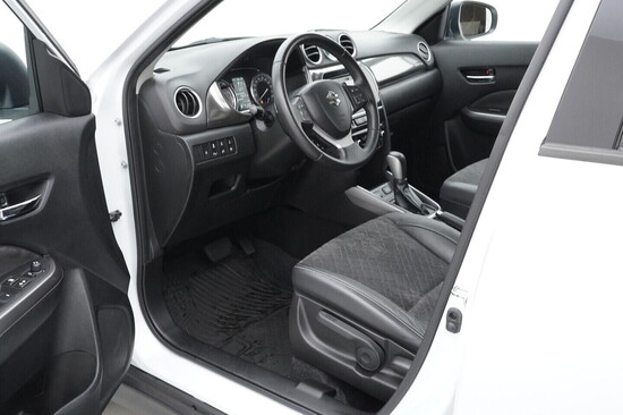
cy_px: 208
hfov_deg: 53.2
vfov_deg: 36.8
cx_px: 312
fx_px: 623
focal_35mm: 36
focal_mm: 24
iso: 4000
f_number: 9
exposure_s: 1/100
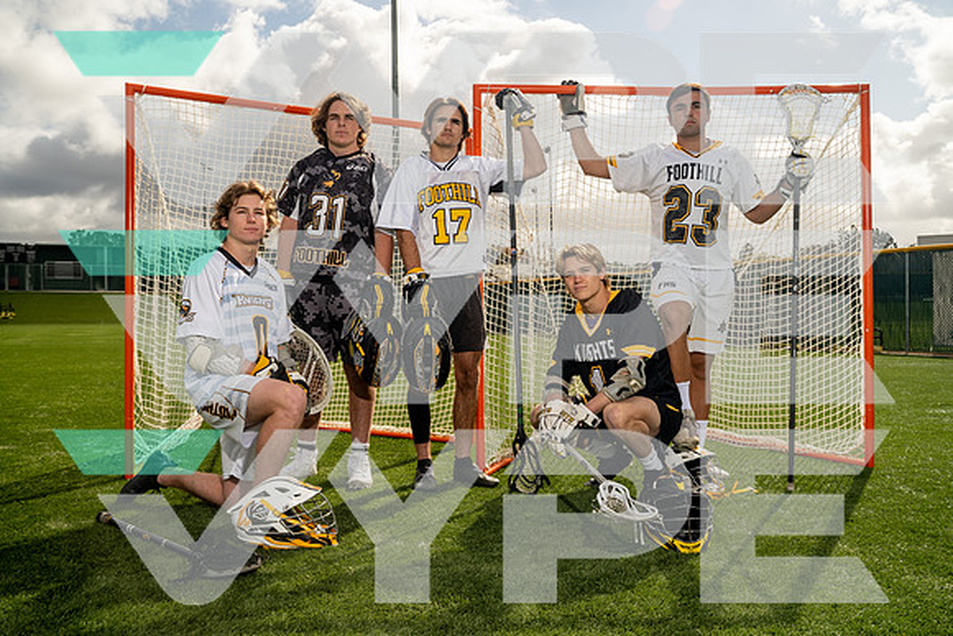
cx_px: 476
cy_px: 318
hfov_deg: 58.7
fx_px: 847
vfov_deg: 41.1
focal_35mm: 32
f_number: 8
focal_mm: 32
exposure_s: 1/250
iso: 200
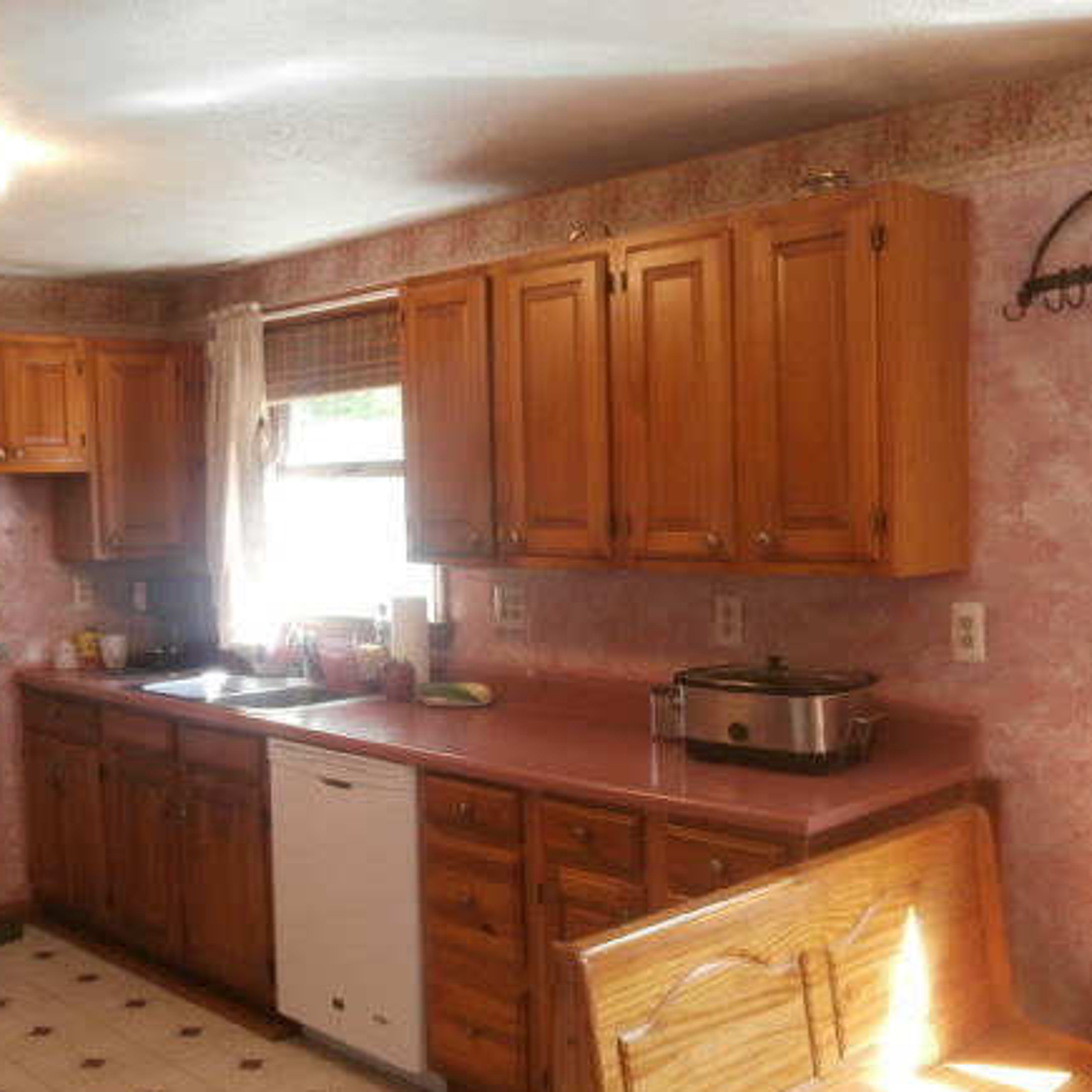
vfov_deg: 42.8
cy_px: 582
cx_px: 407
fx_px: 1392
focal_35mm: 39
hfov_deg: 42.5
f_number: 3.5
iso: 200
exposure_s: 1/15
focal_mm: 5.36
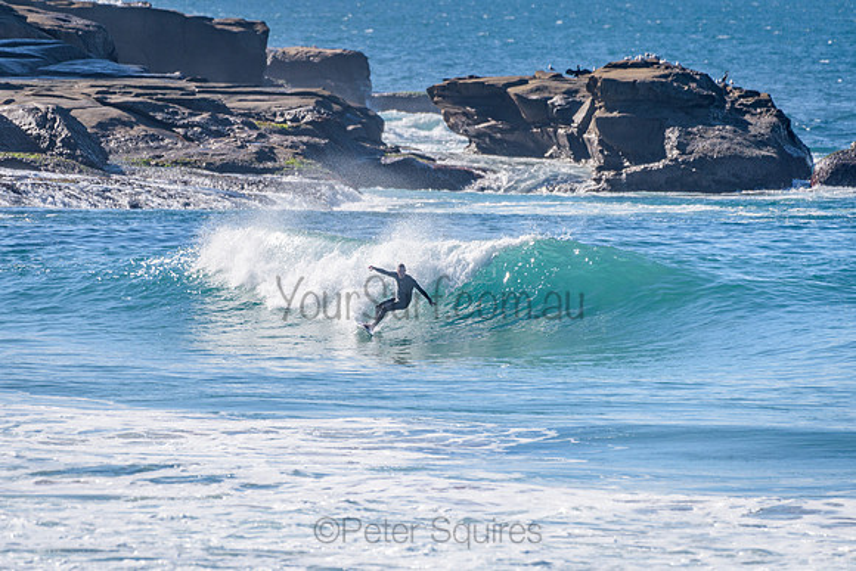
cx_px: 373
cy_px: 278
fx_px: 14585
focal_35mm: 613
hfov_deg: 3.4
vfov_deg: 2.2
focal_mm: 500
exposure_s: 1/2000
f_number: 5.6
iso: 125
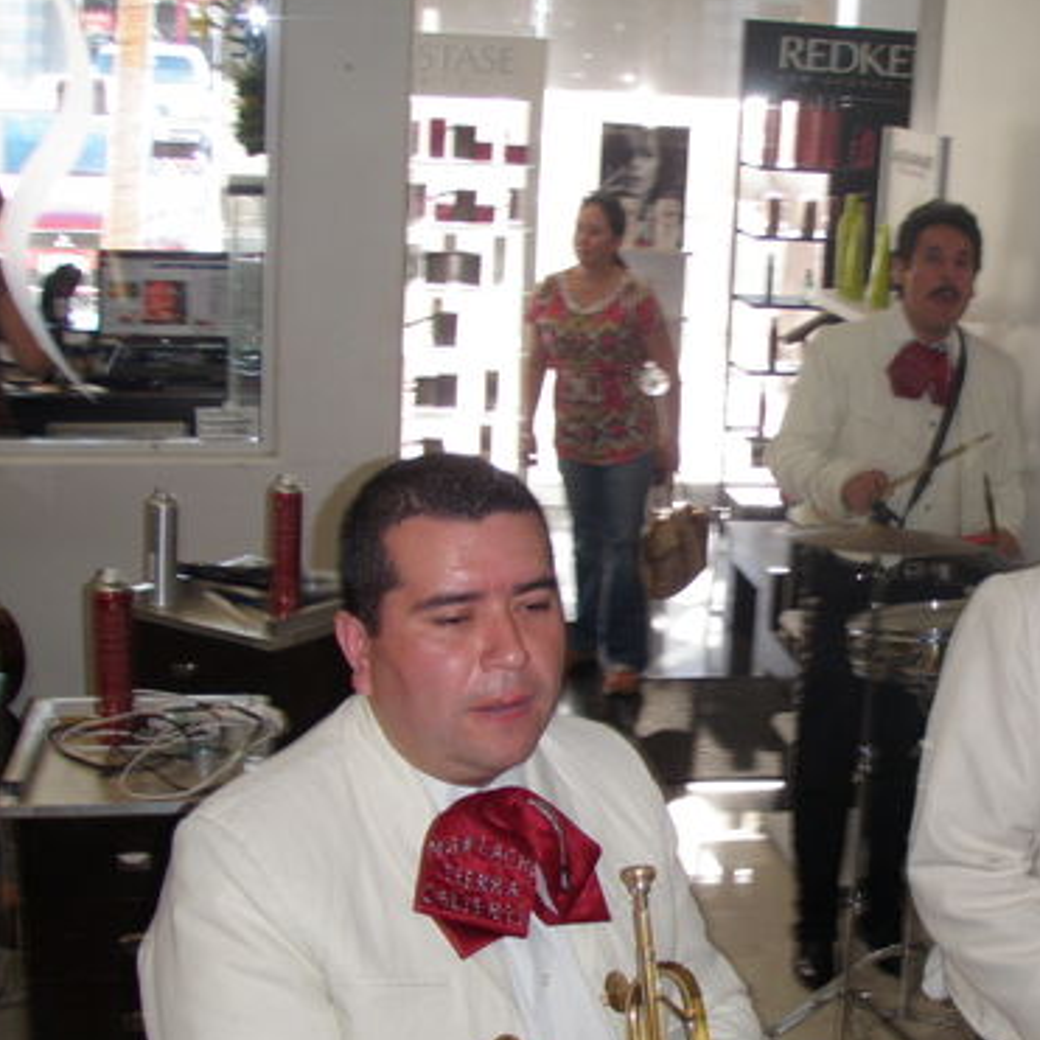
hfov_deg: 28.7
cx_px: 872
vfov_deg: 29.5
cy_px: 561
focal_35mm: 58
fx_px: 1971
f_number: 3.5
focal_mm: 6.7
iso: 100
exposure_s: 1/30
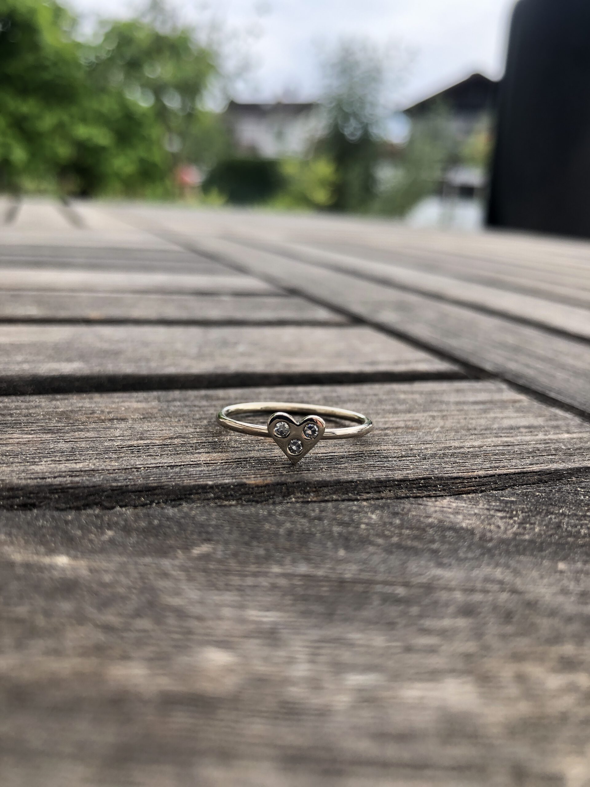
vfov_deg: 63.4
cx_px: 295
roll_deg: -2.7
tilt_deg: -15.9
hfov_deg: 49.7
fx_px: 636
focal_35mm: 28
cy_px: 394
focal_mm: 3.99
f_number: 1.8
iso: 20
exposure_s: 1/486
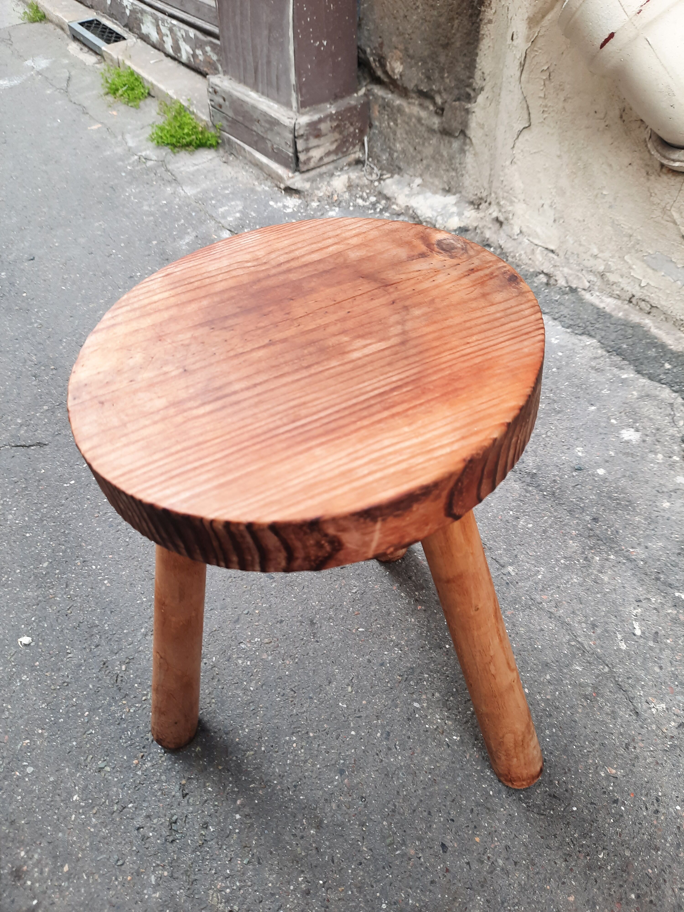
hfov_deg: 54.9
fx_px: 659
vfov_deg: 69.4
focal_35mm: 25
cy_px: 456
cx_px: 342
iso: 50
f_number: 2
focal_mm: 4.6
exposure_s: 1/100
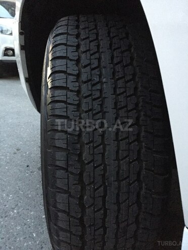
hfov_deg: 48.2
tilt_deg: -22.7
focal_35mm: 29
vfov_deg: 61.7
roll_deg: -1.8
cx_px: 94
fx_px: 210
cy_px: 125
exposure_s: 1/17
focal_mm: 4.15
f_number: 2.2
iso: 2000
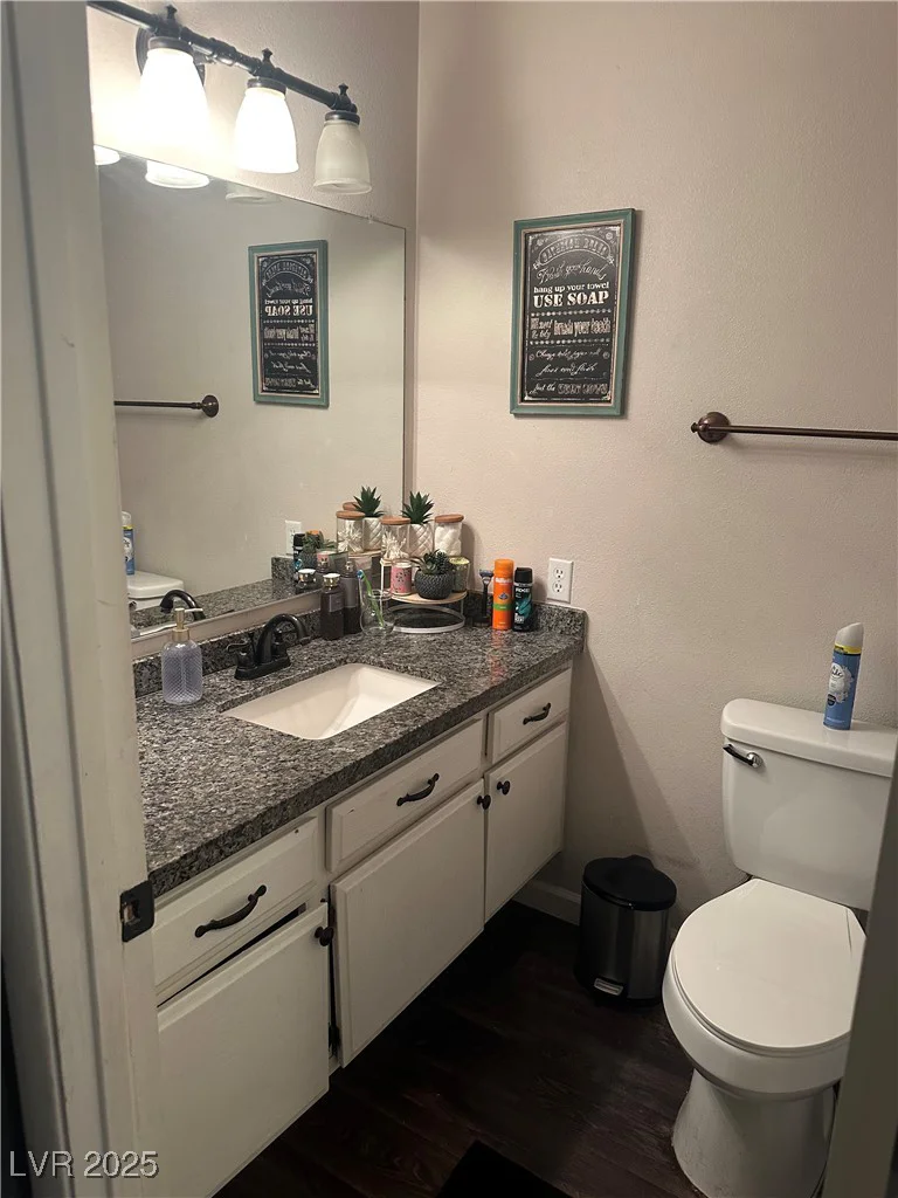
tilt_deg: -13.4
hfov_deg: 56.8
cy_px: 599
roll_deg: -2.2
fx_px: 830
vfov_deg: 71.6
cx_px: 449
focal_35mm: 24
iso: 320
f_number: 1.78
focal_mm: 6.86
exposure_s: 1/60
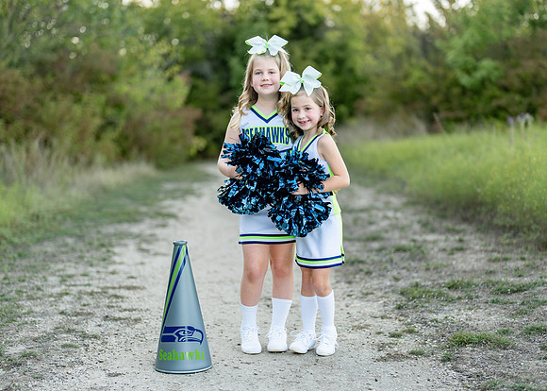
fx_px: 1007
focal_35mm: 65
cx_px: 286
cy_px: 209
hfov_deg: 30.4
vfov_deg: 21.9
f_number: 1.2
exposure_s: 1/500
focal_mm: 50
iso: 100
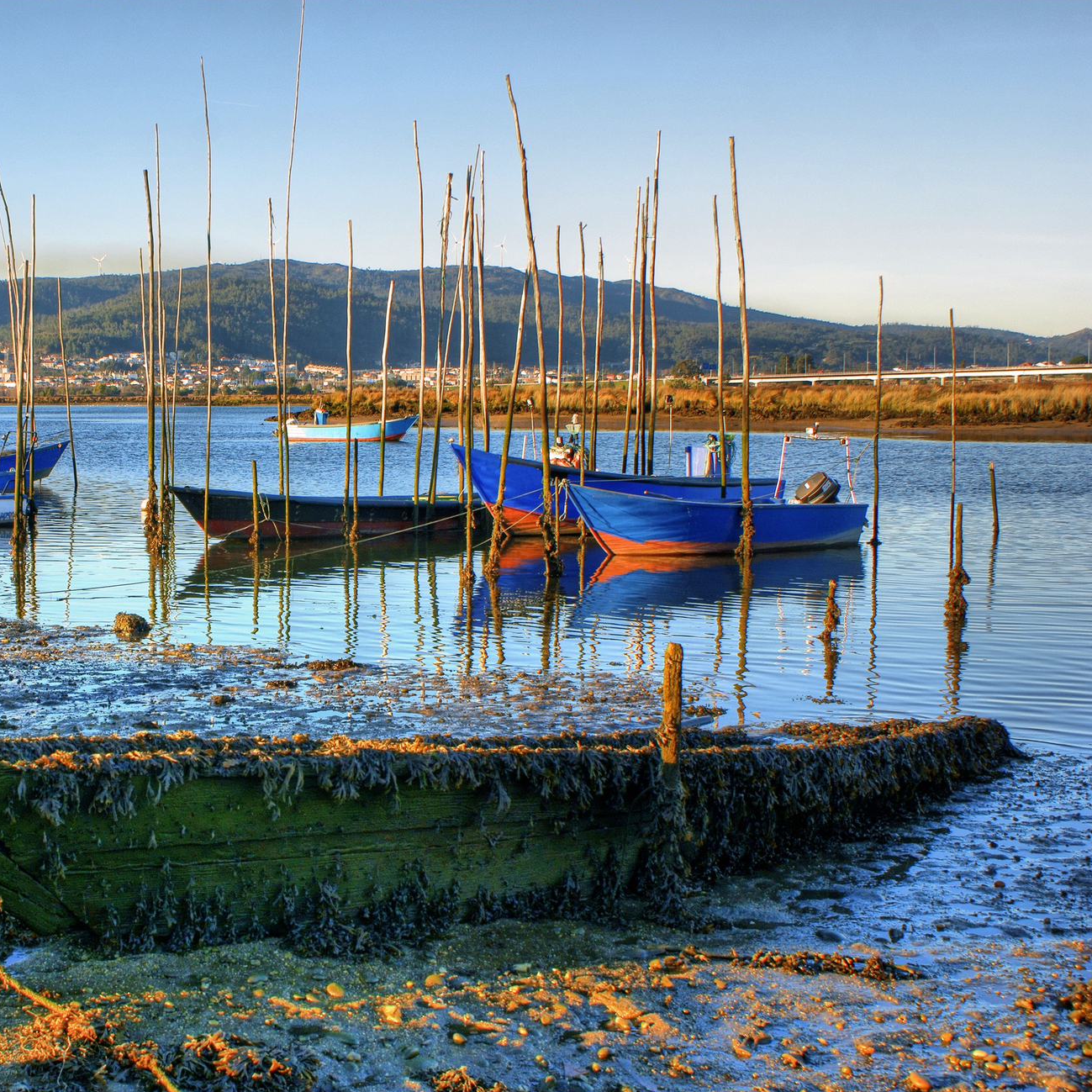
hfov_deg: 32.7
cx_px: 272
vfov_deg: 33.4
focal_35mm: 51
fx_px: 1820
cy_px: 556
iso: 100
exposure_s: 1/80
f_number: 9
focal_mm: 26
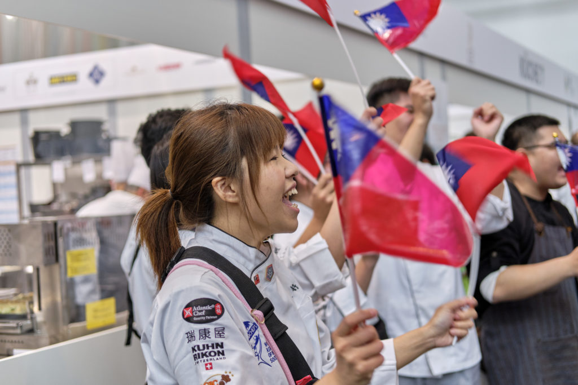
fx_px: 851
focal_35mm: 53
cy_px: 192
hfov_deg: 37.5
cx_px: 289
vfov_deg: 25.5
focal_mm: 35
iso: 320
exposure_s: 1/160
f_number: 2
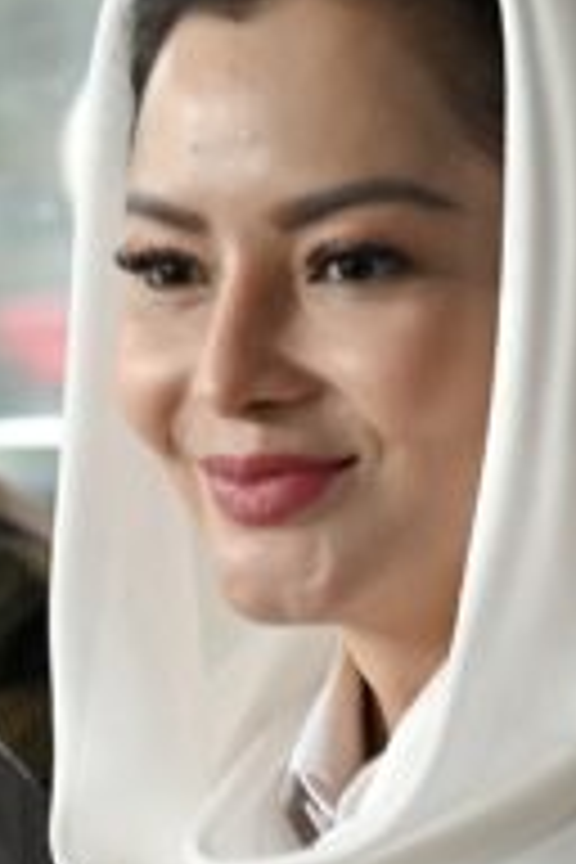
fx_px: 12935
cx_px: 558
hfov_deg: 2.5
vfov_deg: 3.8
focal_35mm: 539
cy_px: 745
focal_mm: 135
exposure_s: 1/125
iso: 1250
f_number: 6.3
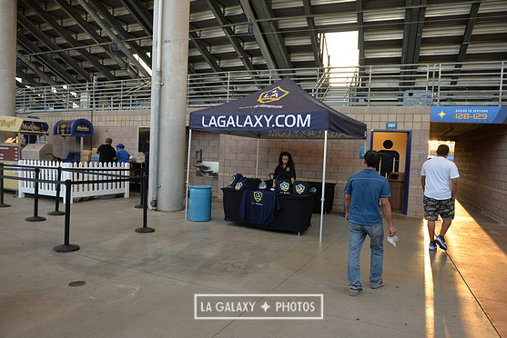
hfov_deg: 71.5
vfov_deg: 51.3
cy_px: 170
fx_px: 352
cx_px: 259
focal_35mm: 25
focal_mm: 24
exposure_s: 1/3200
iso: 3200
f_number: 2.8
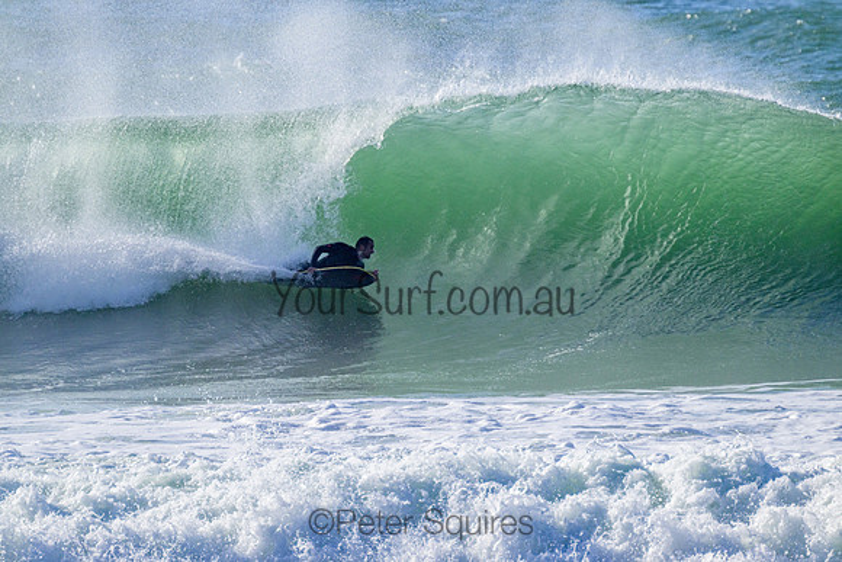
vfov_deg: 1.7
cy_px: 281
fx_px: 18715
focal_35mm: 800
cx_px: 421
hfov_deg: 2.6
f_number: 11
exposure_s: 1/2000
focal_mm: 800
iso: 900
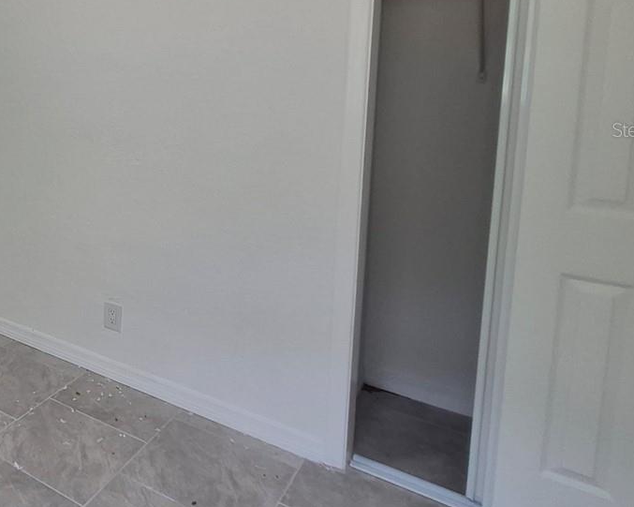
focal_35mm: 30
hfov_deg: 45.6
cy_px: 129
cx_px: -49
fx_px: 563
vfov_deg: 46.8
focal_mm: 1.74
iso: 125
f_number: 2.2
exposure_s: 1/60
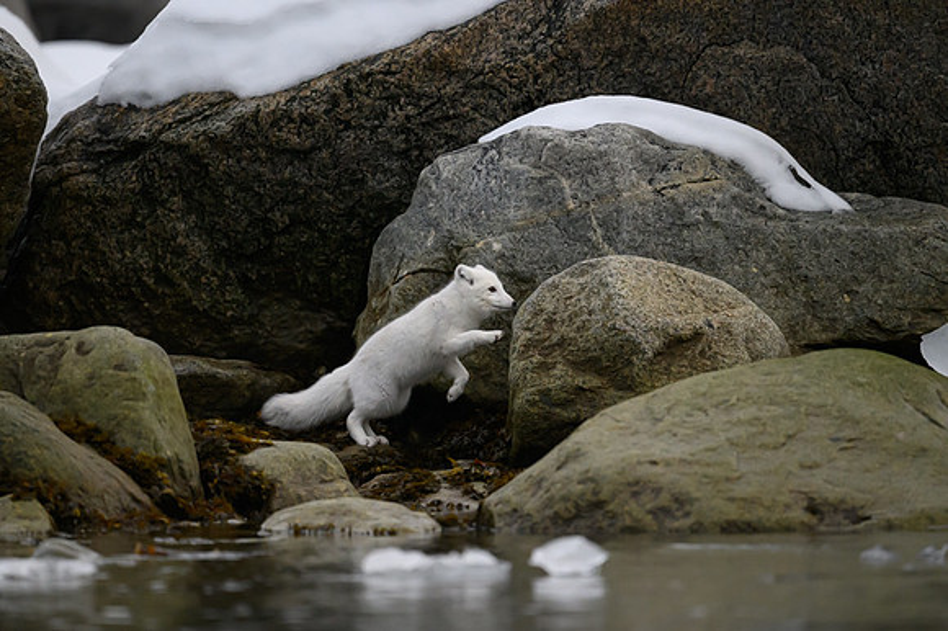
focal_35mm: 635
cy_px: 358
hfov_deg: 3.2
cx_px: 410
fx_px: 16718
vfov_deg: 2.2
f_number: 4
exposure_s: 1/1600
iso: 2000
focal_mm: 560
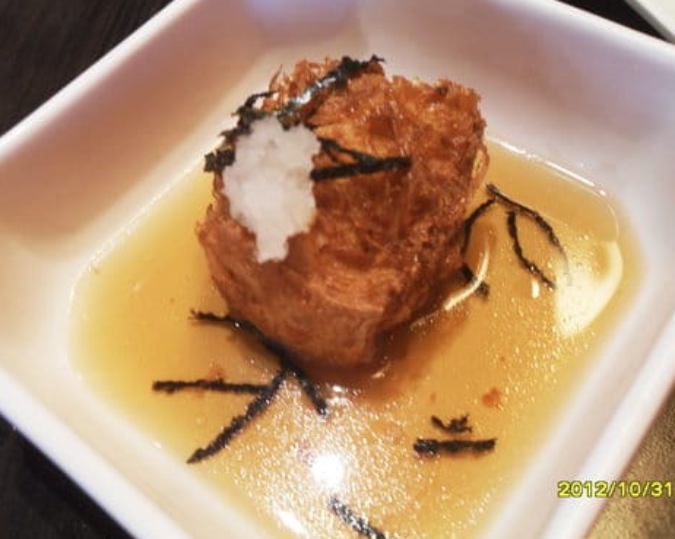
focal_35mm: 37
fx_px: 739
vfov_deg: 40.1
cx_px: 339
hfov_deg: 49.1
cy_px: 268
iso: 200
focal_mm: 6.2
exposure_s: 1/10
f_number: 2.8
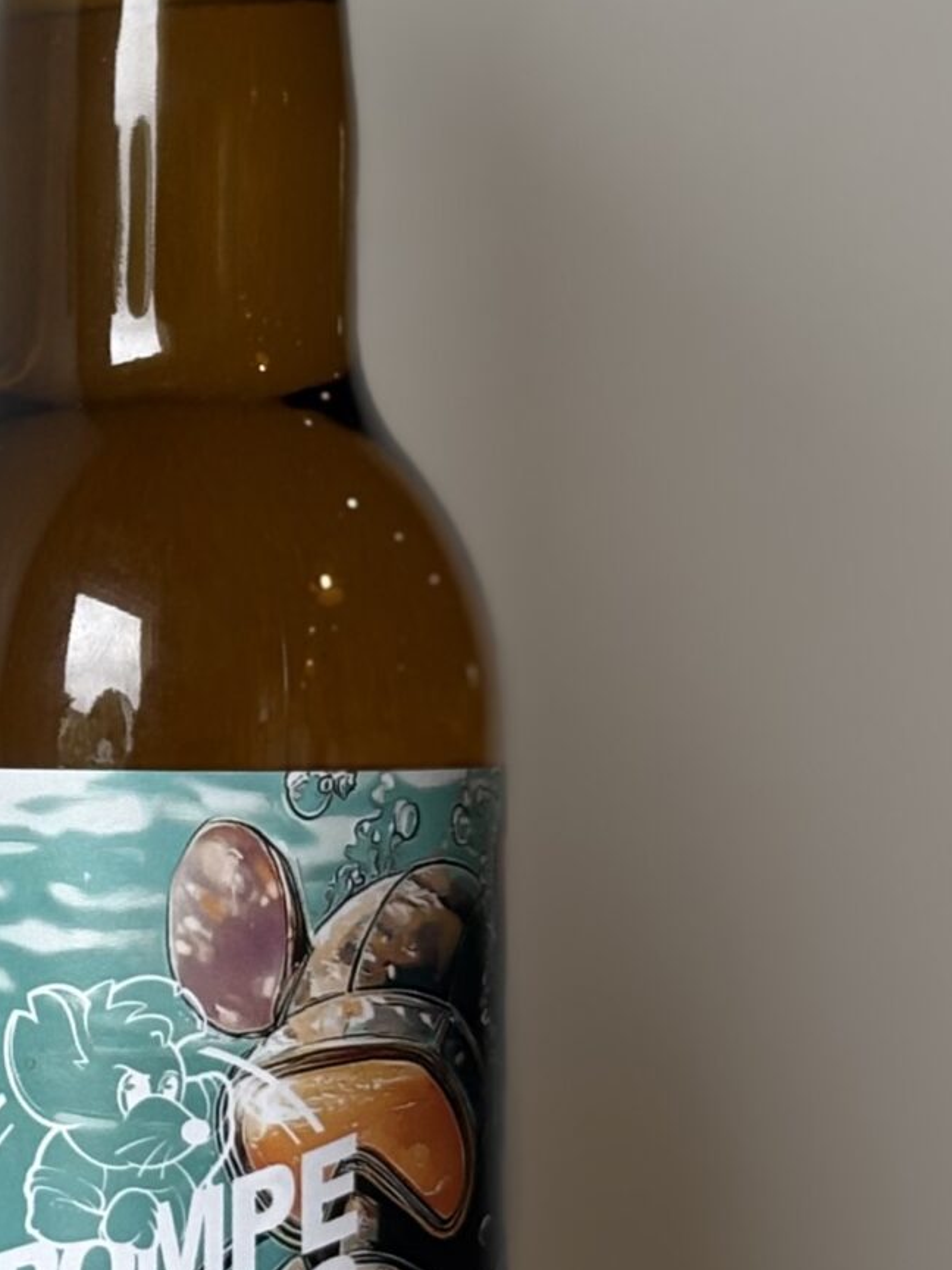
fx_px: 5647
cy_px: 315
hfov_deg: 9.6
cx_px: 91
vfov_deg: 12.8
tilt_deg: +3.3
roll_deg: -0.7
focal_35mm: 154
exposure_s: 1/121
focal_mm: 5.96
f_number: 1.6
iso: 40
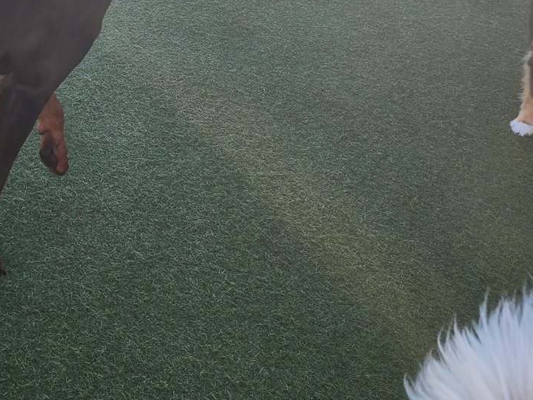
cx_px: 8
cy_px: -38
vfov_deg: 26.0
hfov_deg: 33.8
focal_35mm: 52
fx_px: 801
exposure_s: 1/378
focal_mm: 6.4
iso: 12
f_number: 1.8
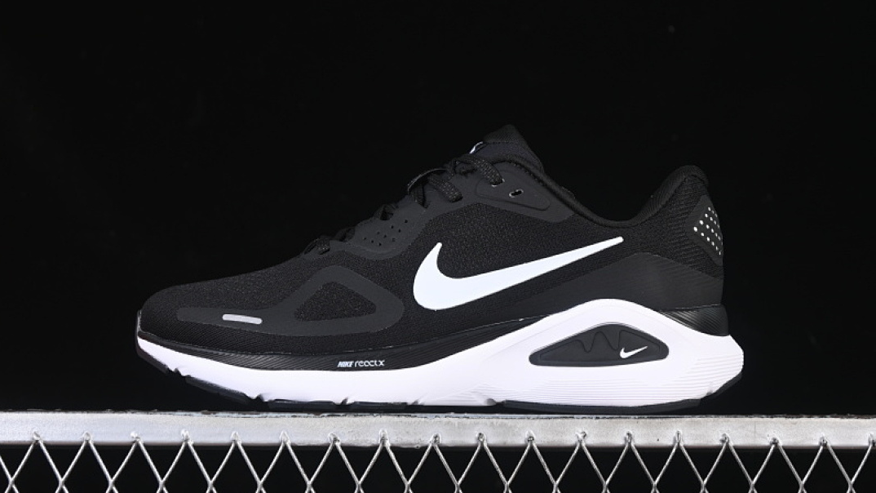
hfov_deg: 26.9
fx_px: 1835
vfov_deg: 15.3
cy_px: 231
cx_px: 436
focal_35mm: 79
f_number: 6.3
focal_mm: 50
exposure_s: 1/50
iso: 160
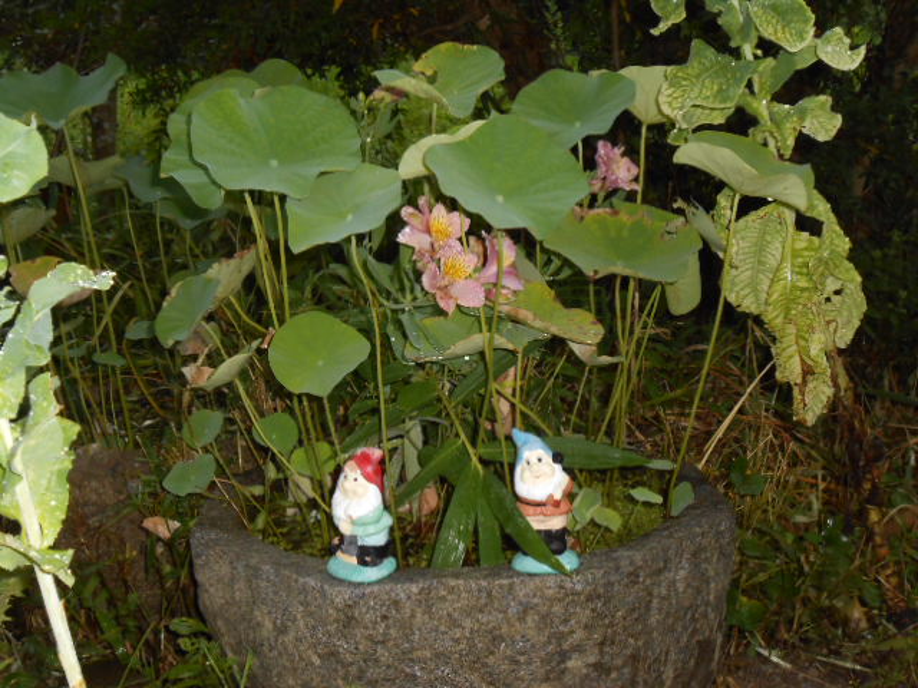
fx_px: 1299
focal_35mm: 49
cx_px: 459
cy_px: 344
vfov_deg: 29.7
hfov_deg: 38.9
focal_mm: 8.8
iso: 200
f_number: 4.8
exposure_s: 1/60
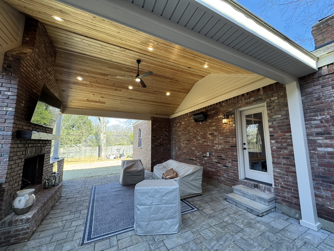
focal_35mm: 14
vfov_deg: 85.7
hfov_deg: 102.1
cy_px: 126
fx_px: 135
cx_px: 167
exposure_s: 1/120
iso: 50
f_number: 2.2
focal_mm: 2.22
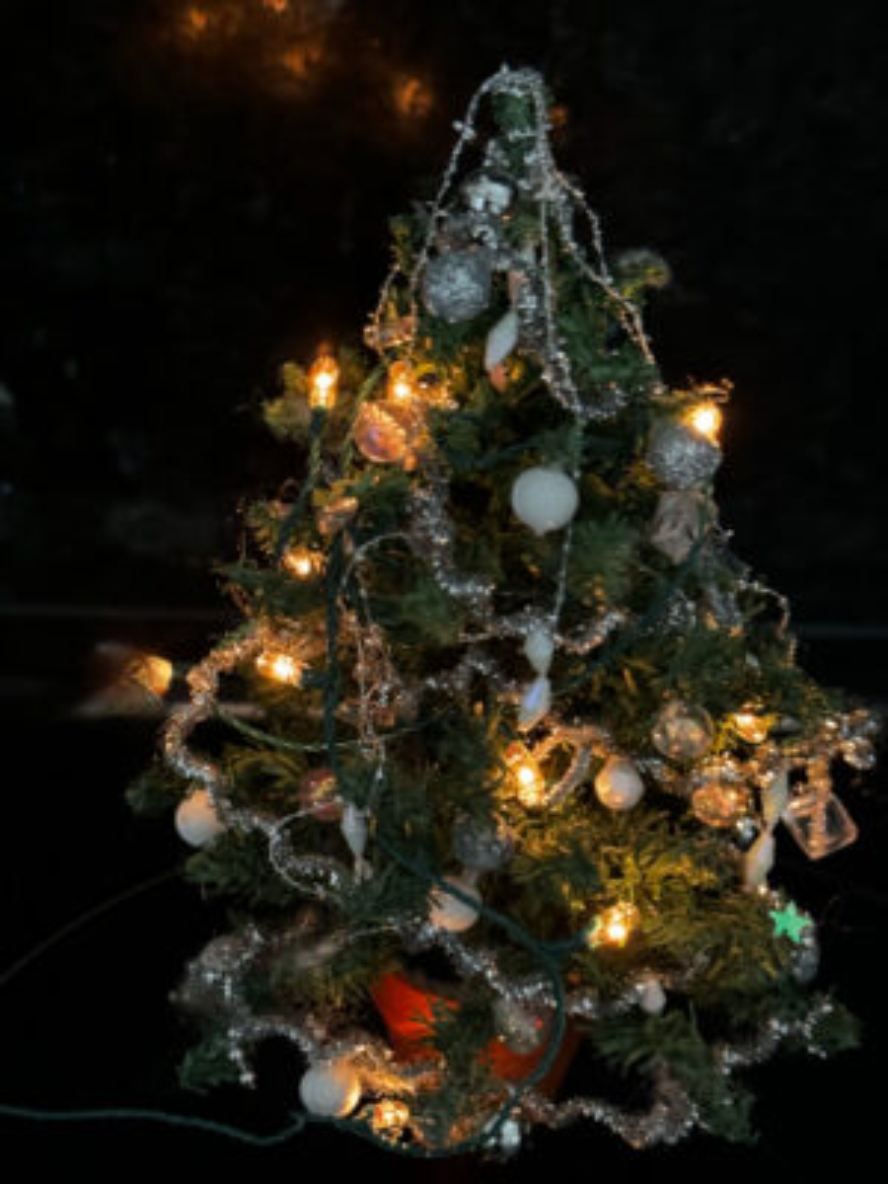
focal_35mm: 48
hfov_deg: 30.3
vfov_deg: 39.7
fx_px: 1642
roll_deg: -1.5
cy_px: 592
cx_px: 444
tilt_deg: -29.0
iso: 800
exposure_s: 1/18
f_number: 1.78
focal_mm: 6.76
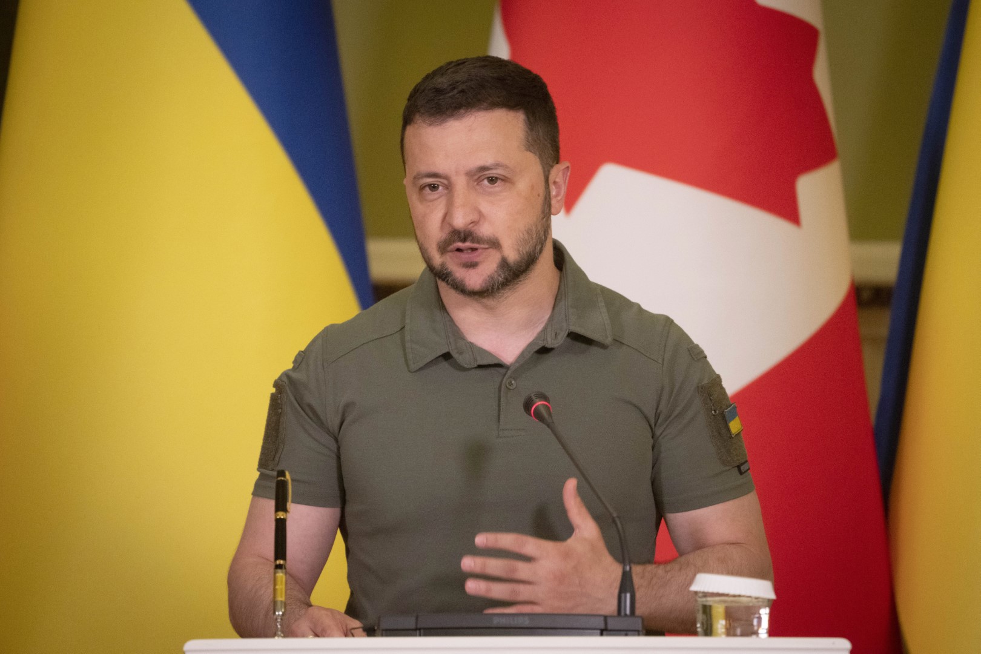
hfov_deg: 5.3
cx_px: 490
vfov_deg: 3.5
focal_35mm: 391
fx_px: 10654
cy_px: 327
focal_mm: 391
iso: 6400
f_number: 5.6
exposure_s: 1/250
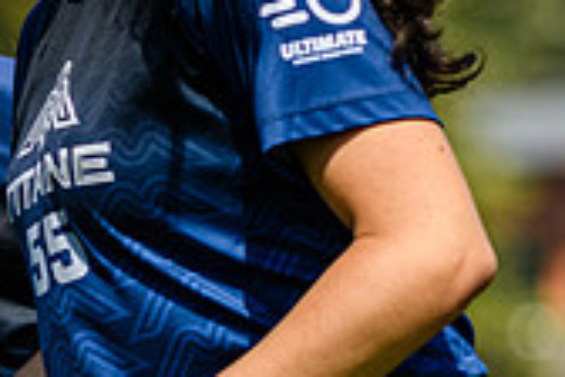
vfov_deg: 2.0
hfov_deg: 2.9
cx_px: -215
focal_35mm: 698
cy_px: 150
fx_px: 10954
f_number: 3.2
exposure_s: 1/1250
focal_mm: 135
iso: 180
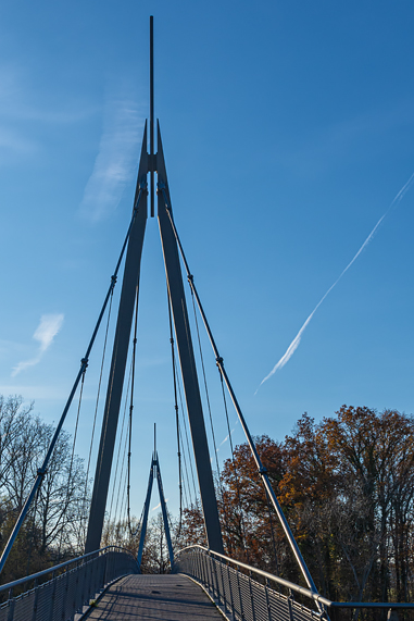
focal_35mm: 52
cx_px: 153
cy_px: 424
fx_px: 896
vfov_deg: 37.7
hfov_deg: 25.9
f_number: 9
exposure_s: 1/800
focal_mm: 22
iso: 200
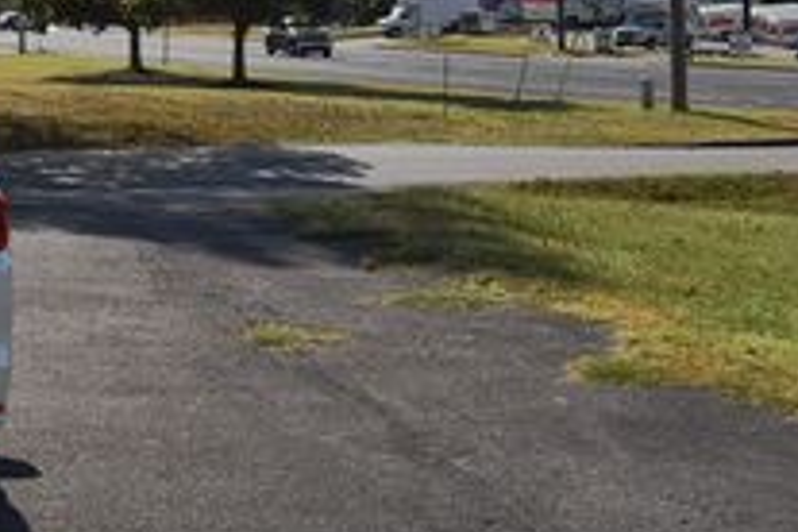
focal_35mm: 98
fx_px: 2162
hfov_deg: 19.3
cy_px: 52
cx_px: -235
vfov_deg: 13.9
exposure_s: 1/400
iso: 100
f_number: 10
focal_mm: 21
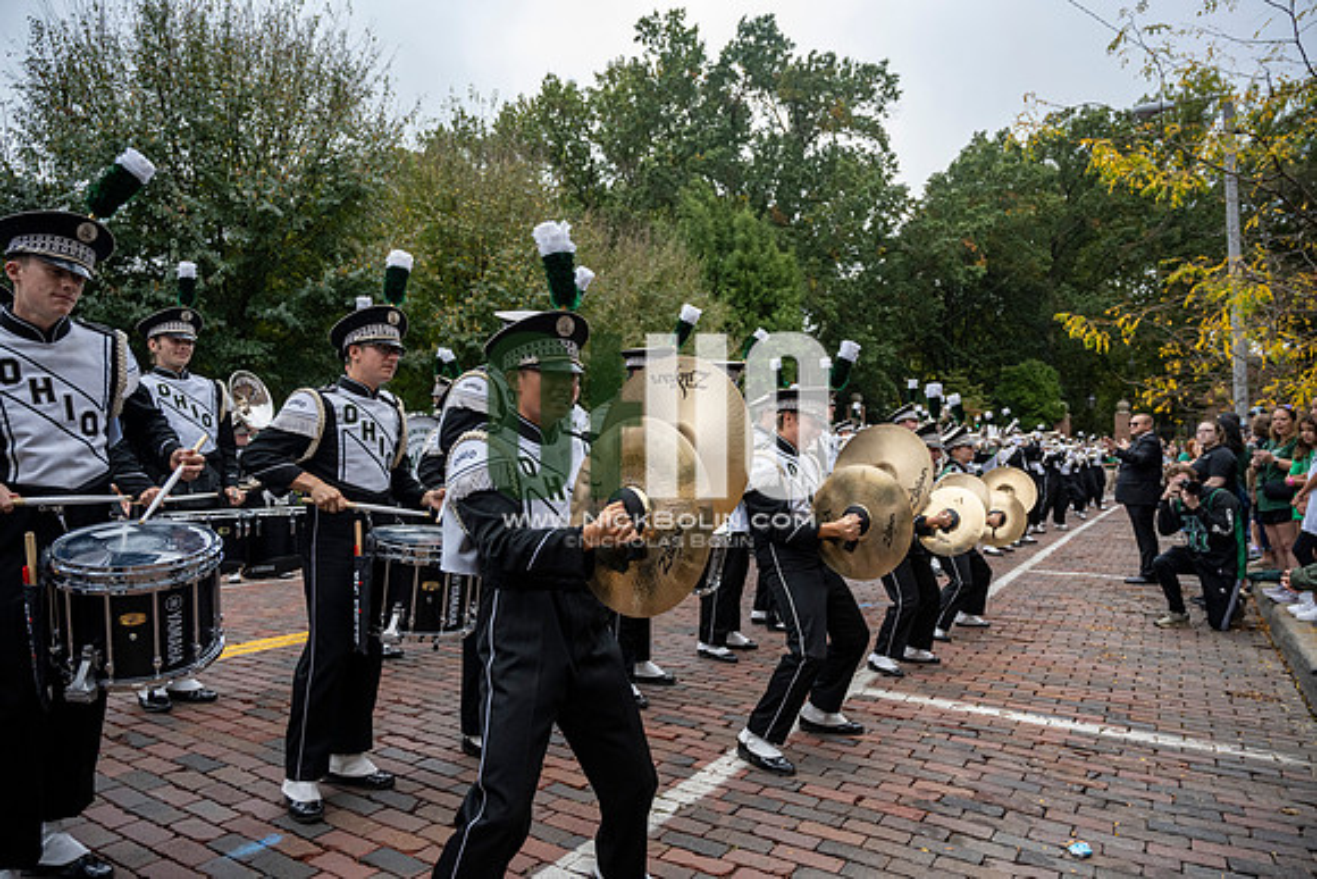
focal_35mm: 24
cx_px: 658
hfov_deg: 73.7
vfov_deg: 53.2
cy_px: 440
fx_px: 878
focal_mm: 24
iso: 640
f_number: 4
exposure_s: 1/1600
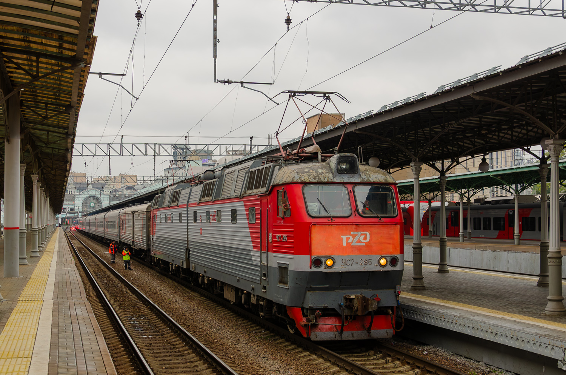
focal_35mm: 45
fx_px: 706
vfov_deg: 29.7
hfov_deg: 43.7
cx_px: 283
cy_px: 188
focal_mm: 30
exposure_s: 1/100
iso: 125
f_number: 5
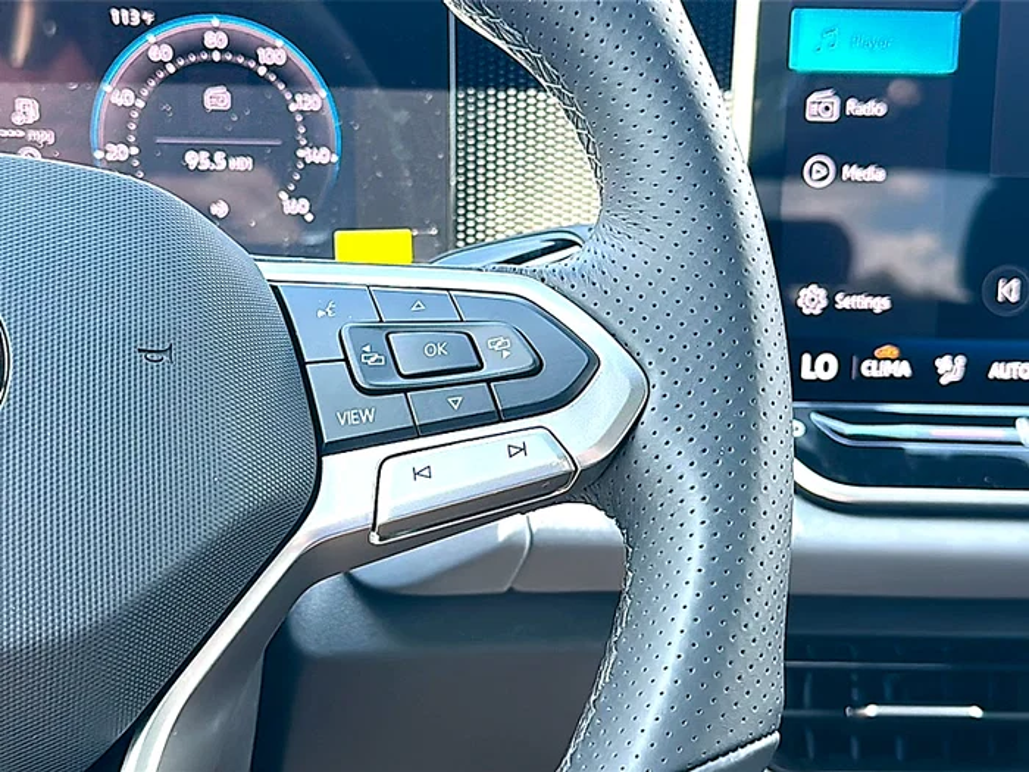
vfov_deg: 31.5
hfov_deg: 41.2
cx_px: 514
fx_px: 1367
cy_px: 386
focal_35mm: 46
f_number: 1.78
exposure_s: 1/177
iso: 80
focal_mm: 6.86
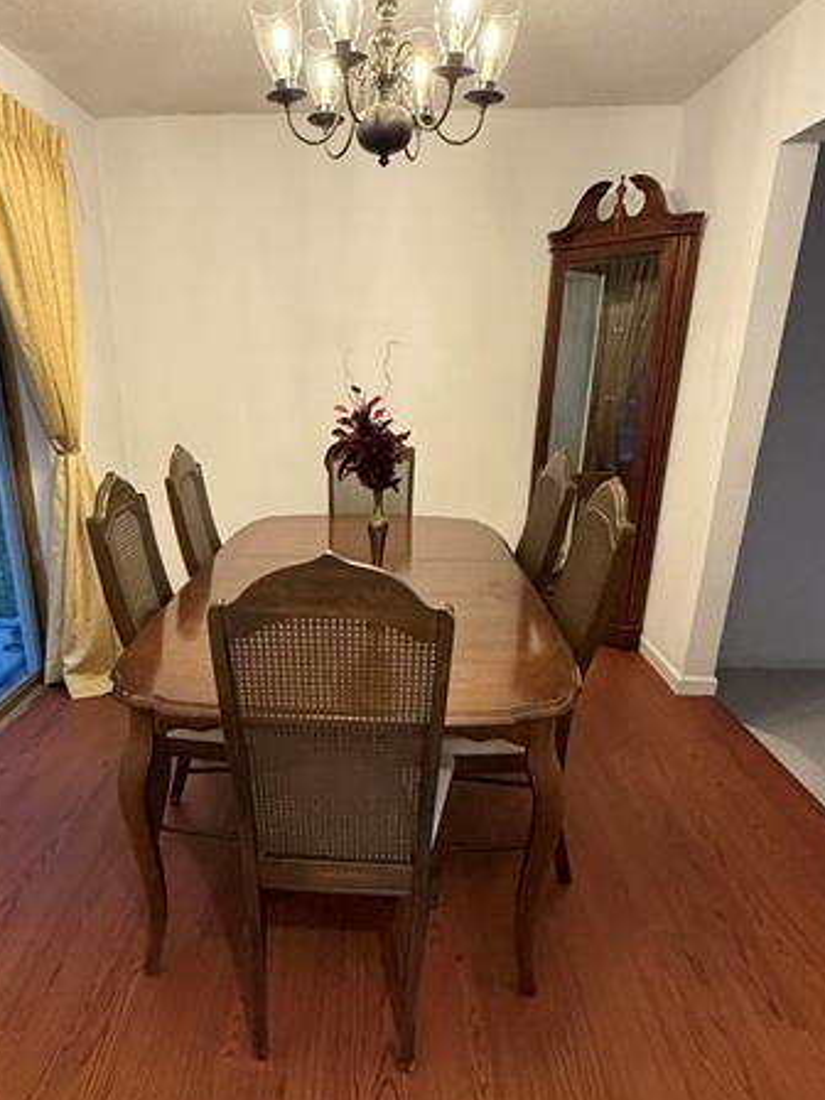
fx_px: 763
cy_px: 658
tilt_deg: -20.5
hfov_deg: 56.4
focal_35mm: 24
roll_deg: -0.6
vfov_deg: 70.9
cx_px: 334
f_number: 2.2
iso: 500
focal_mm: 2.22
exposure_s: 1/60
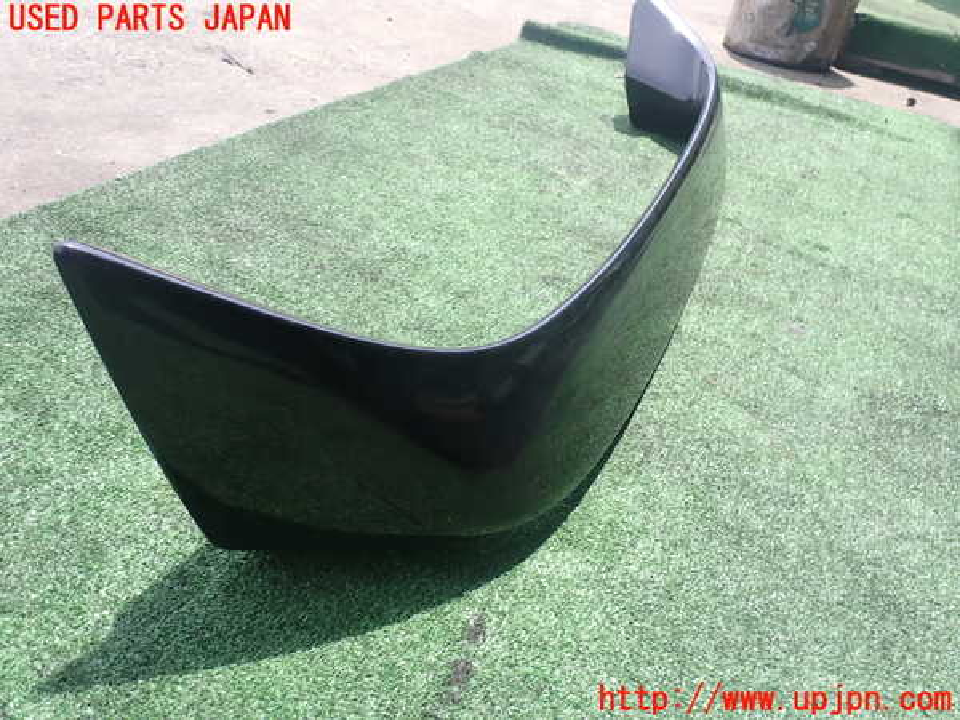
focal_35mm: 30
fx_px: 832
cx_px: 480
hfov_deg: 60.0
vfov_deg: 46.8
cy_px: 360
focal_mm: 5.4
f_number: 3.2
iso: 100
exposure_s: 1/320
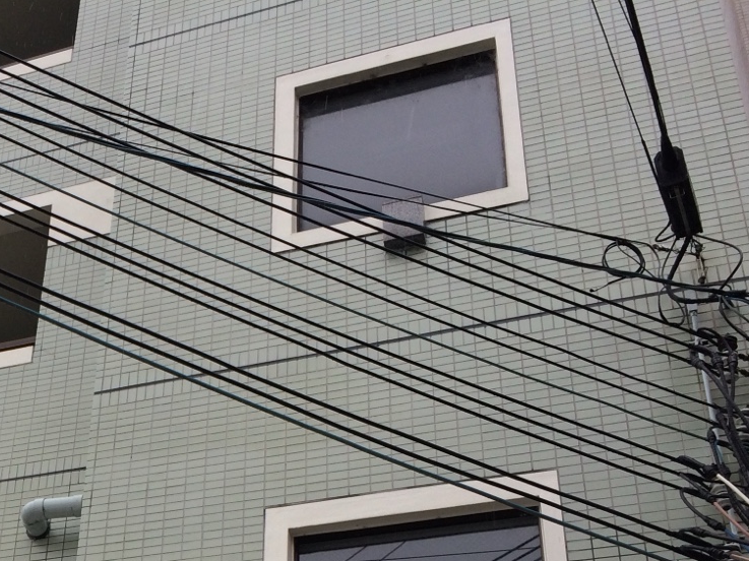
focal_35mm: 63
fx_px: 1362
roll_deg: -8.5
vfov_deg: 22.1
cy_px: 608
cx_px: 23
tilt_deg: +31.3
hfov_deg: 29.0
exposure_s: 1/202
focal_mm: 4.15
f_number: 2.2
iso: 32
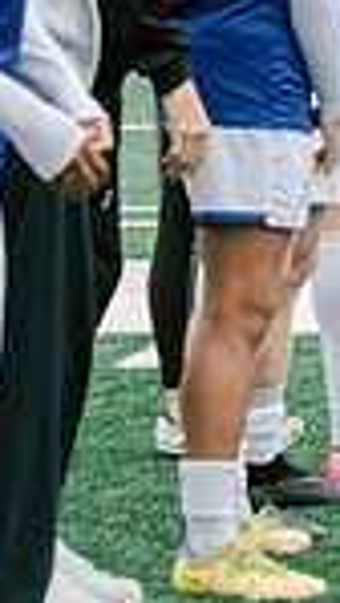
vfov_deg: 7.5
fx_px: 4576
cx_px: 1137
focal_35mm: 286
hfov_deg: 4.1
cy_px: -95
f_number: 5.6
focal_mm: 70
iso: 400
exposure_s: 1/500
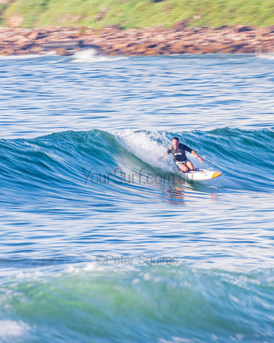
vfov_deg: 2.0
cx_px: 173
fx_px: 9947
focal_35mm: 981
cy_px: 166
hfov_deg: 1.6
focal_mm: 500
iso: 31
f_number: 10
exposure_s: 1/20
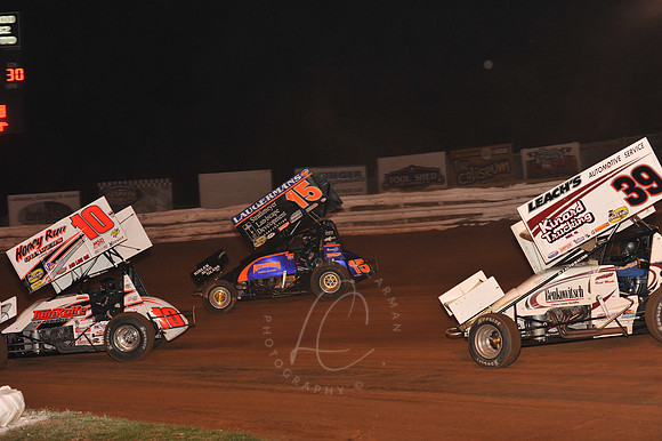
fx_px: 1470
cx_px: 331
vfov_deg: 17.0
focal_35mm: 80
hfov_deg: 25.4
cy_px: 220
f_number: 6.3
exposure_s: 1/320
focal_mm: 80
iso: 1250
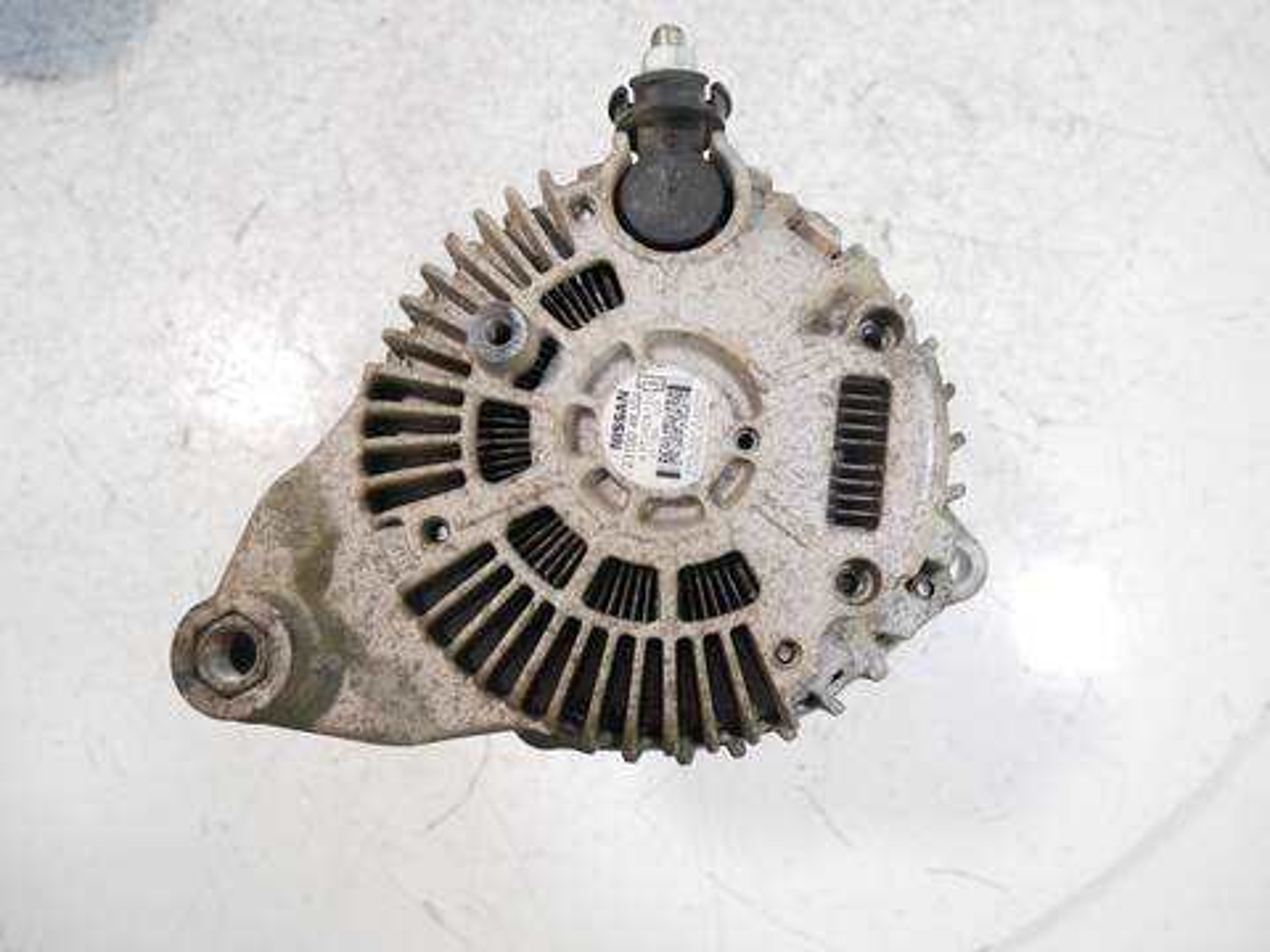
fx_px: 954
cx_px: 635
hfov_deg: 67.3
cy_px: 476
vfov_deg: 53.1
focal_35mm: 26
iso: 800
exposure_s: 1/60
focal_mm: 13
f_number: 3.5
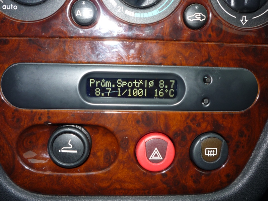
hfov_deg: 56.8
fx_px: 248
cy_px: 100
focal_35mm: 32
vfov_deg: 44.2
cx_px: 134
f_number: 4
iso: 100
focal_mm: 5.2
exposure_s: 1/30
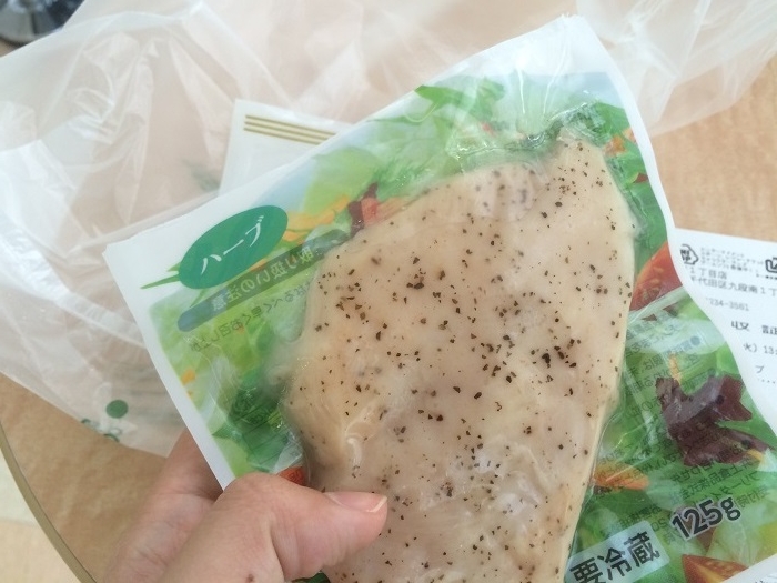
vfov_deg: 48.2
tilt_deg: -61.3
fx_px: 651
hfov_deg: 61.7
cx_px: 388
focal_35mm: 29
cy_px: 292
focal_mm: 4.15
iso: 40
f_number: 2.2
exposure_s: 1/30
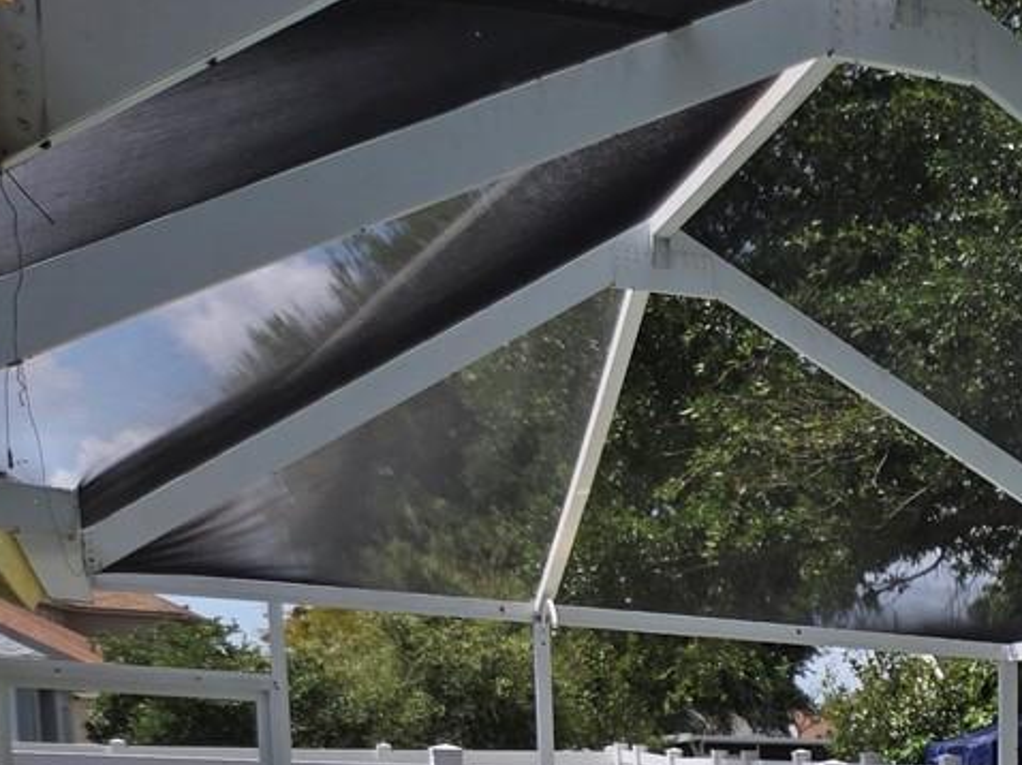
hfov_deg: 21.1
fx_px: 2272
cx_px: 1574
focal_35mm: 77
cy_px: 1175
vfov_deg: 17.1
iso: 25
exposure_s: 1/1628
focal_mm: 5.4
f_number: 1.8
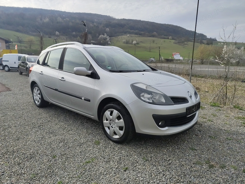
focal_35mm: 23
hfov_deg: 73.9
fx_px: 163
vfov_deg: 58.9
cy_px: 92
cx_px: 122
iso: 50
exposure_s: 1/2026
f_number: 1.65
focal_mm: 6.19
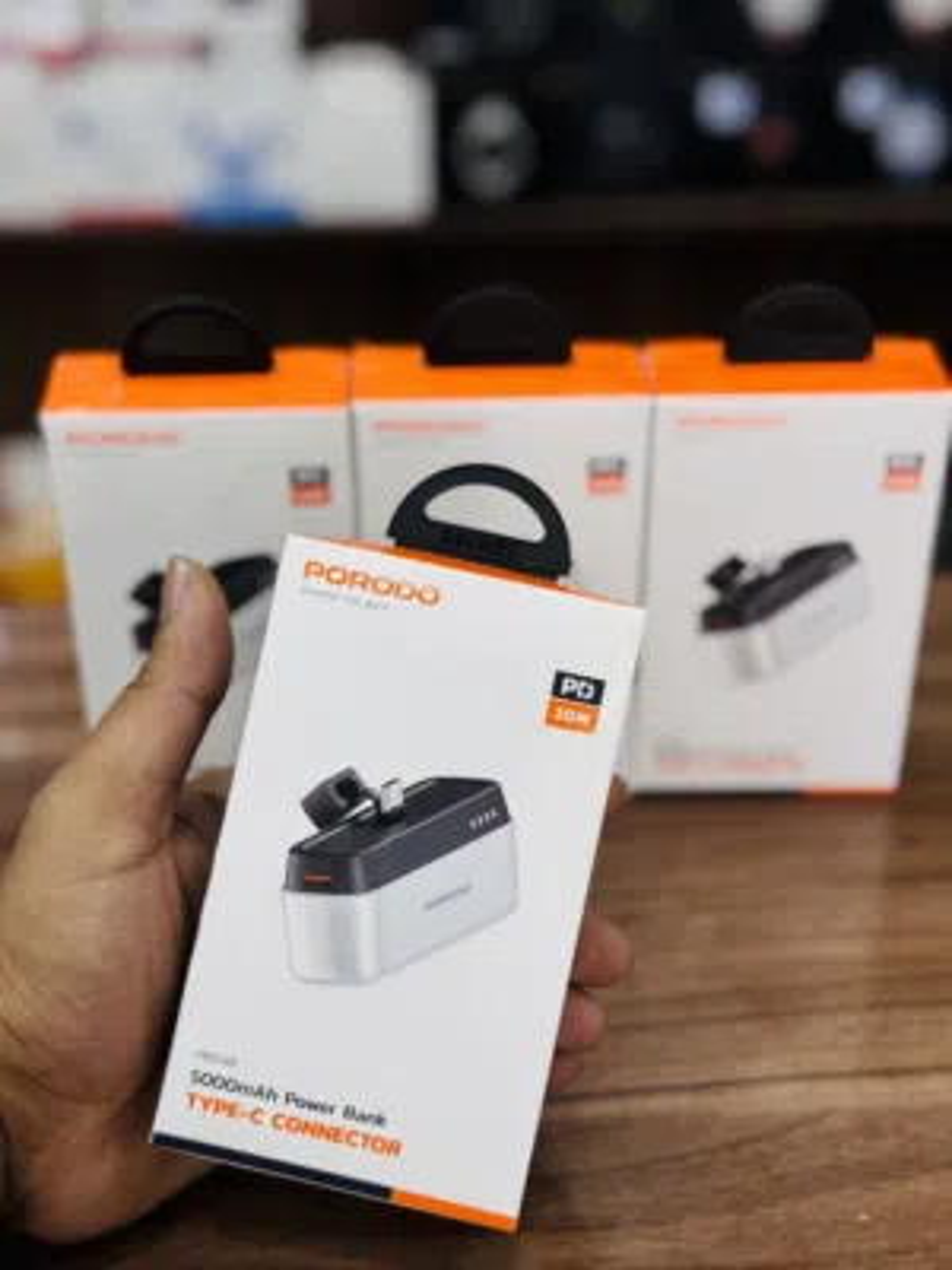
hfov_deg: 30.3
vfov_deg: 39.7
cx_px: 476
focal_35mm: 48
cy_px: 635
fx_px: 1760
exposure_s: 1/231
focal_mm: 6.76
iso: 64
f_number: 1.78
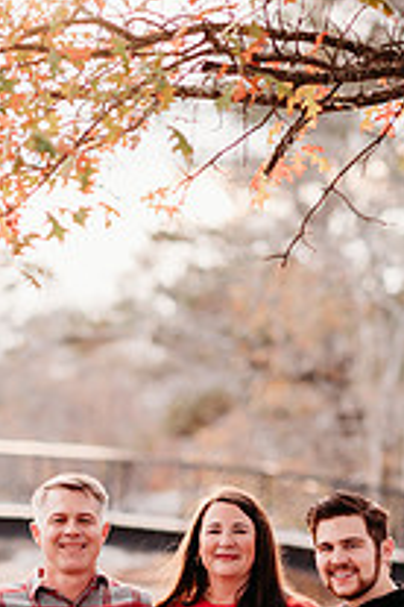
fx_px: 3114
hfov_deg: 7.4
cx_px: 76
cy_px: 619
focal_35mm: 185
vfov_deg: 11.0
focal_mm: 85
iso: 320
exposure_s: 1/400
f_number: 2.2
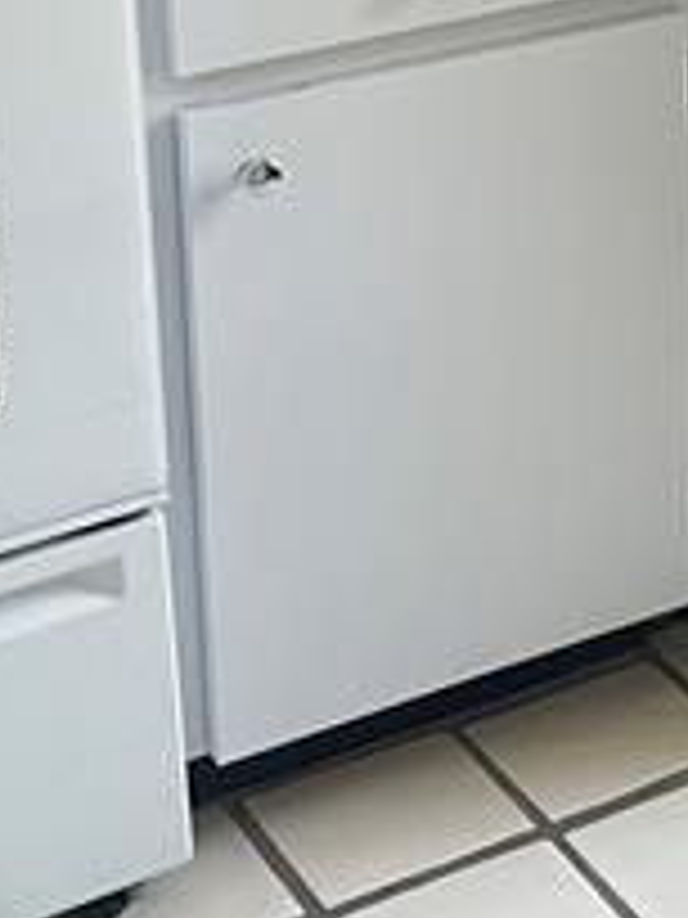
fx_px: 2597
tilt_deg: -15.0
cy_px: -220
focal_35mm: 98
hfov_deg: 15.0
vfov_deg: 18.8
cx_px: 553
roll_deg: +1.8
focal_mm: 4.2
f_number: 1.6
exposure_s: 1/66
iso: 125
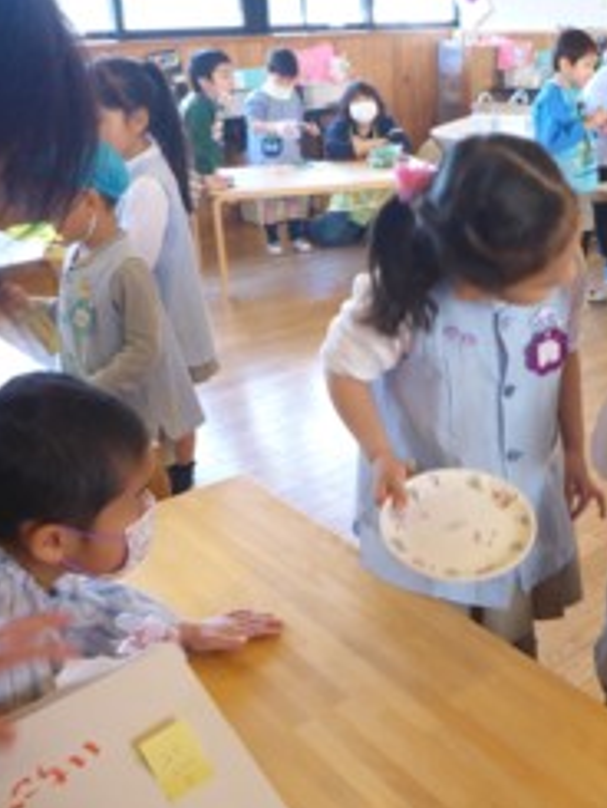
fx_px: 934
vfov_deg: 46.8
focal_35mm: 40
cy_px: 416
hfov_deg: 35.1
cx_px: 462
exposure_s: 1/60
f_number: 3.3
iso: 400
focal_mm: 4.9
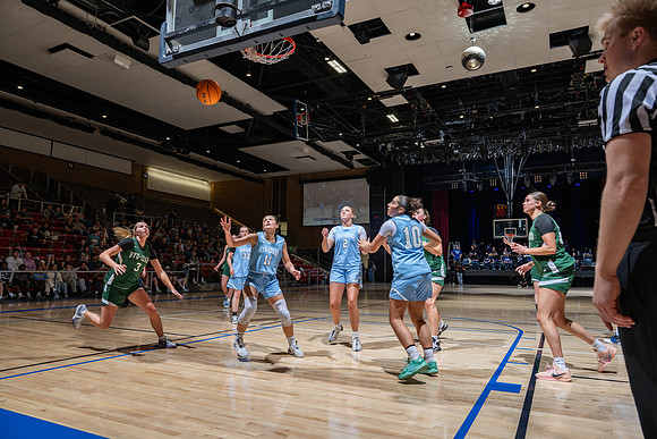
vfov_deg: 53.2
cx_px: 328
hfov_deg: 73.7
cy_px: 220
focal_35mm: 24
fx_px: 438
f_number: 5
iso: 80
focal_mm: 24
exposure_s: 1/100
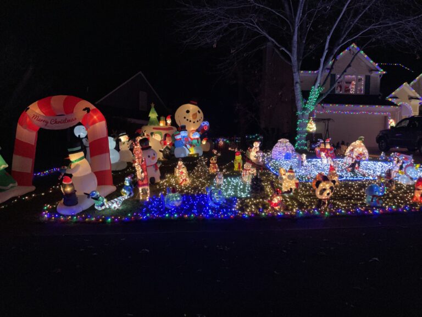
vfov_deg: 53.1
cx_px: 211
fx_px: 317
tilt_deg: -1.7
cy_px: 158
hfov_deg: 67.3
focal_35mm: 26
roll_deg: -1.7
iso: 640
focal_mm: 4.2
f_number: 1.6
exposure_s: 1/30
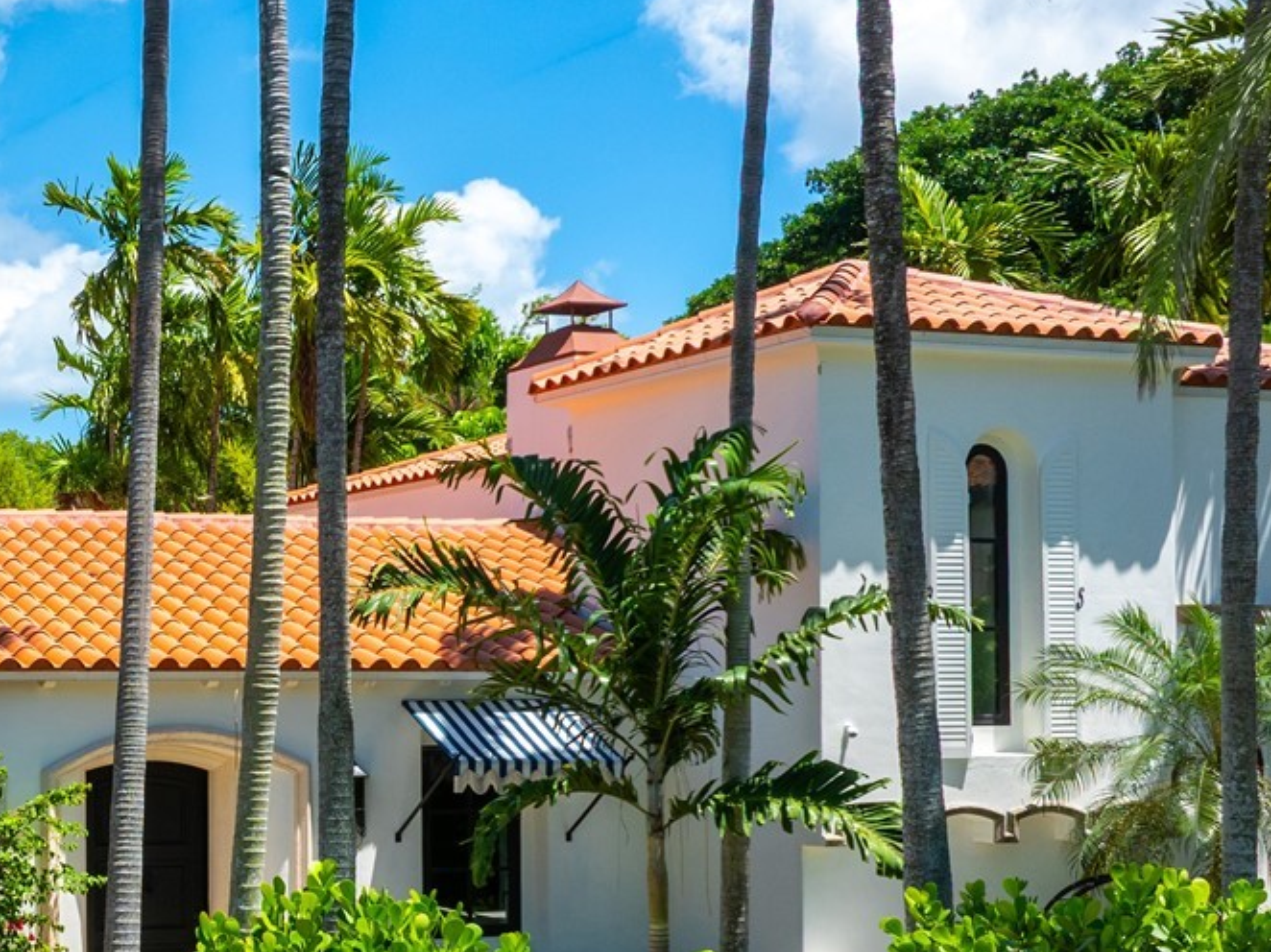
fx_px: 2129
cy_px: 758
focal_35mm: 58
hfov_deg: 31.2
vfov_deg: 24.8
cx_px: 55
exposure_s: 1/500
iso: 100
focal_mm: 12.29
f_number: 5.6
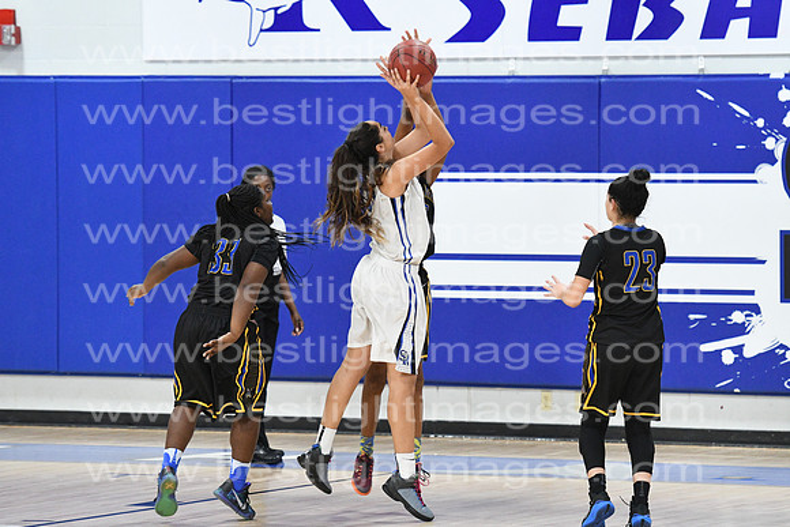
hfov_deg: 8.6
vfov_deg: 5.7
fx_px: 5268
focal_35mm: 240
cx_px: 395
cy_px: 264
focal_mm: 160
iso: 5000
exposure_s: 1/640
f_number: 3.2
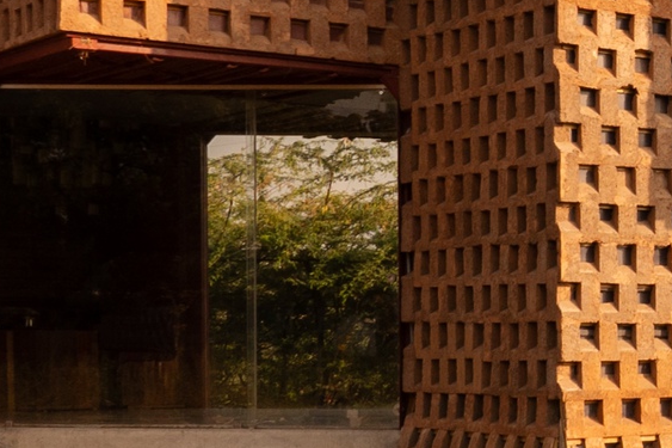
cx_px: 1092
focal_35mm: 96
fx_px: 1791
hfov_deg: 18.2
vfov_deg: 13.8
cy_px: -117
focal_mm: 18
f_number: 11
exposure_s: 1/400
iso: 320
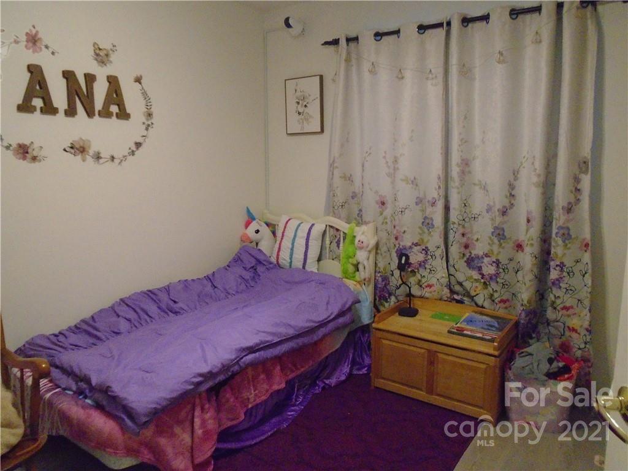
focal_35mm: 26
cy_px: 236
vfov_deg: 53.1
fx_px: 472
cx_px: 314
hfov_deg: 67.3
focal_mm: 4.6
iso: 800
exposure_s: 1/60
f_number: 3.2
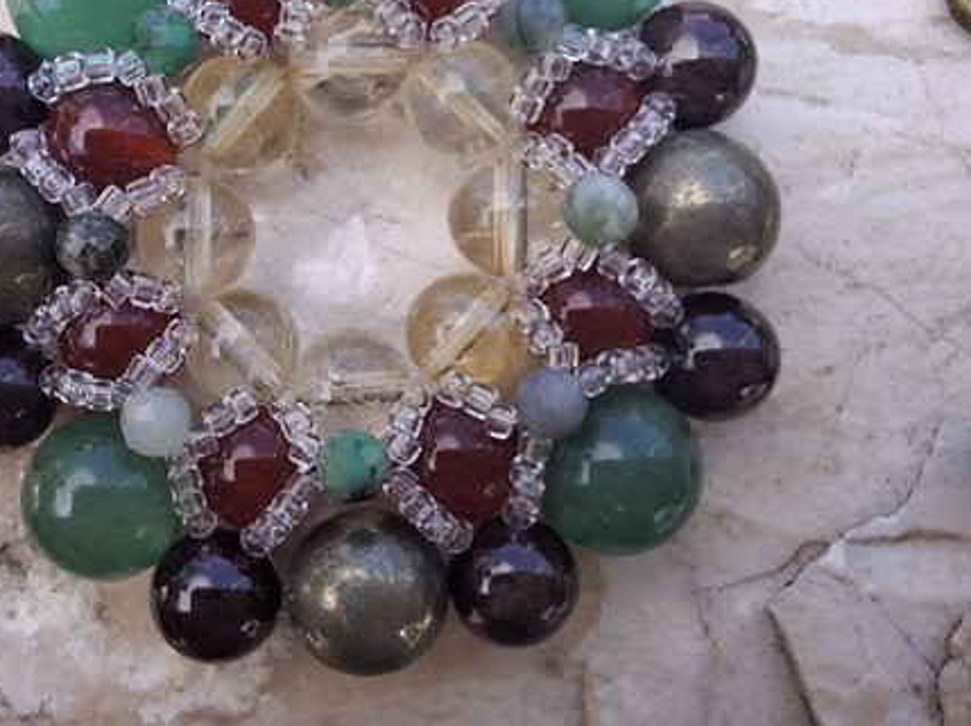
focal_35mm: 35
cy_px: 260
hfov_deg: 52.0
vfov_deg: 40.3
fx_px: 981
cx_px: 355
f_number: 2.4
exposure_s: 1/306
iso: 40
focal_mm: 2.13
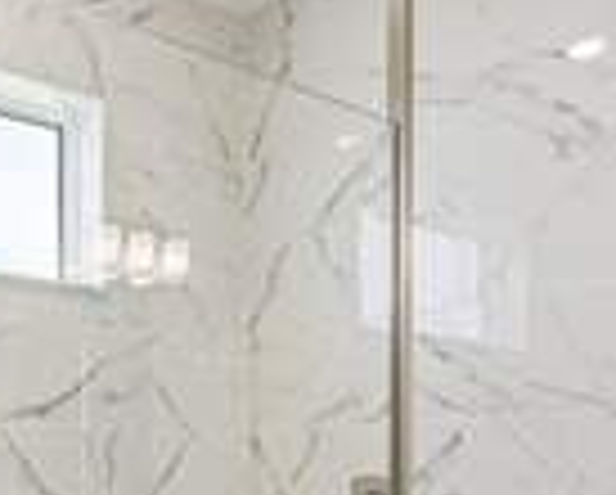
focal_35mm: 46
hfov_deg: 38.0
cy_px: 457
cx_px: 81
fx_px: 840
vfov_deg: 31.1
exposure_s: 1/80
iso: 400
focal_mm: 14
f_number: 8
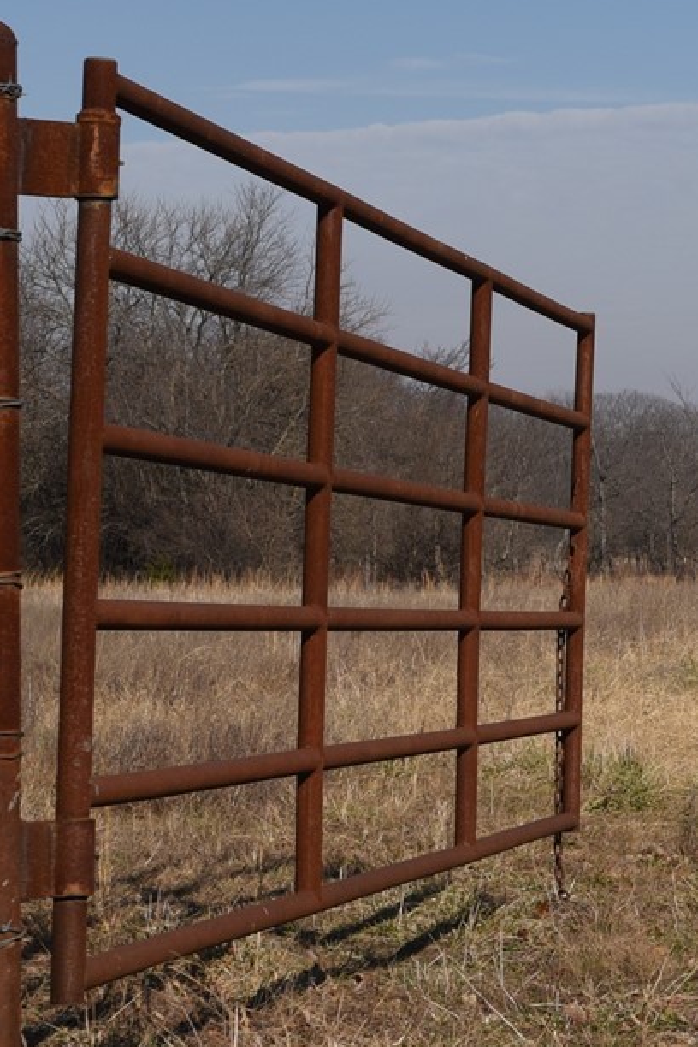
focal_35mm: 133
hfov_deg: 9.4
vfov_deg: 15.4
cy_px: 301
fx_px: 3868
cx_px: 1588
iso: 100
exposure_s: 1/400
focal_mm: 40
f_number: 10
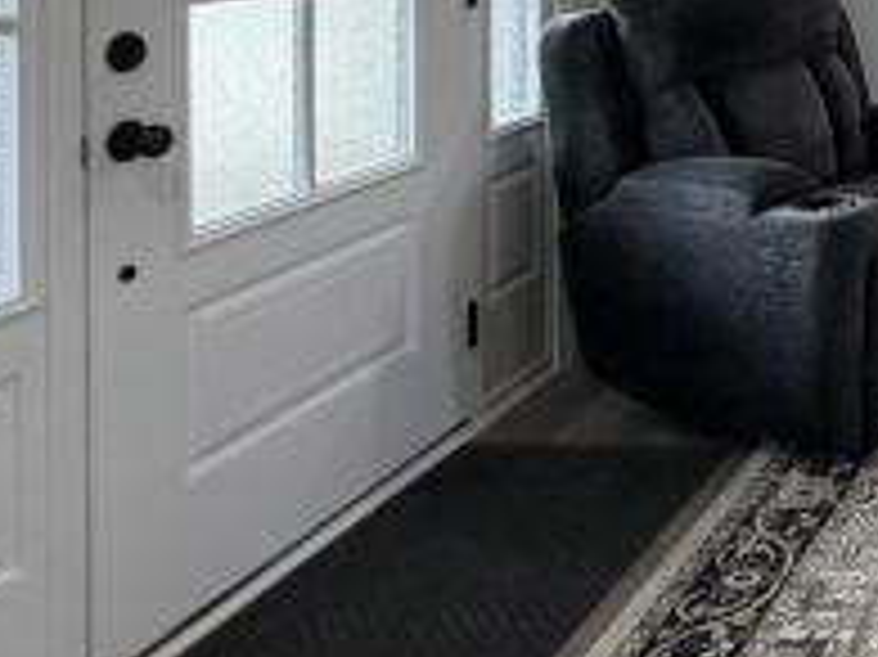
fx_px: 1217
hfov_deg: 28.6
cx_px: 1258
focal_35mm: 48
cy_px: -108
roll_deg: -0.5
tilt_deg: -1.7
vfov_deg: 27.1
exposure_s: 1/60
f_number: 2.2
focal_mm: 2.22
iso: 200
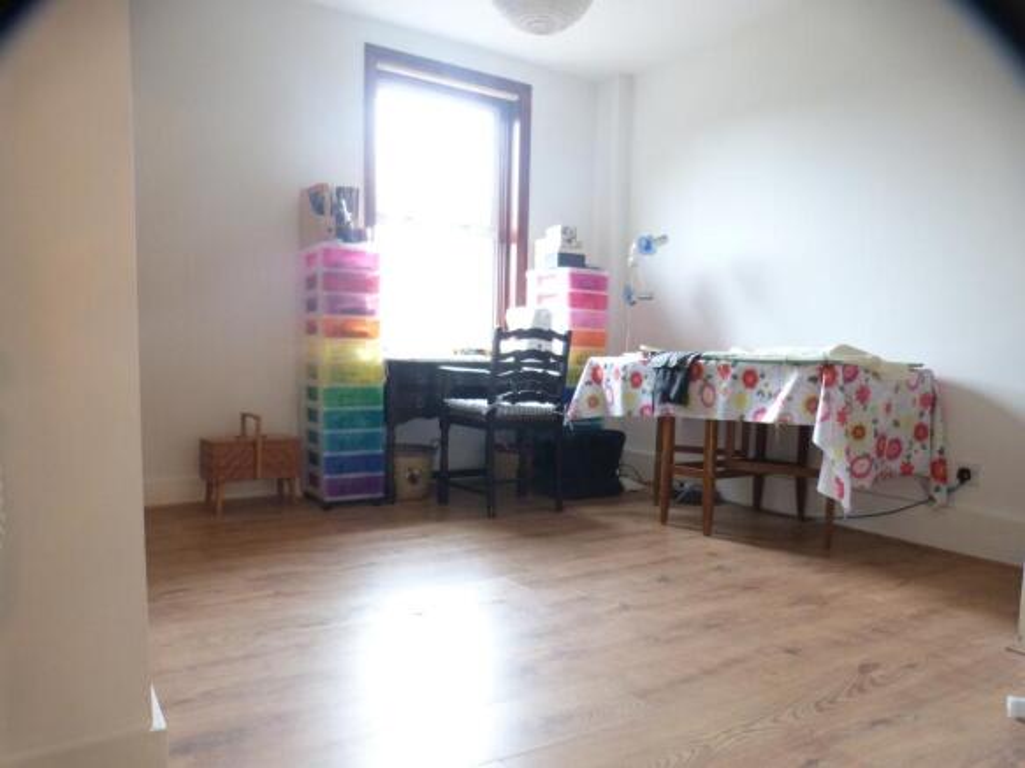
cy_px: 384
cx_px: 512
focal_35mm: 25
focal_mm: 4.5
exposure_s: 1/6
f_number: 2.8
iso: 400
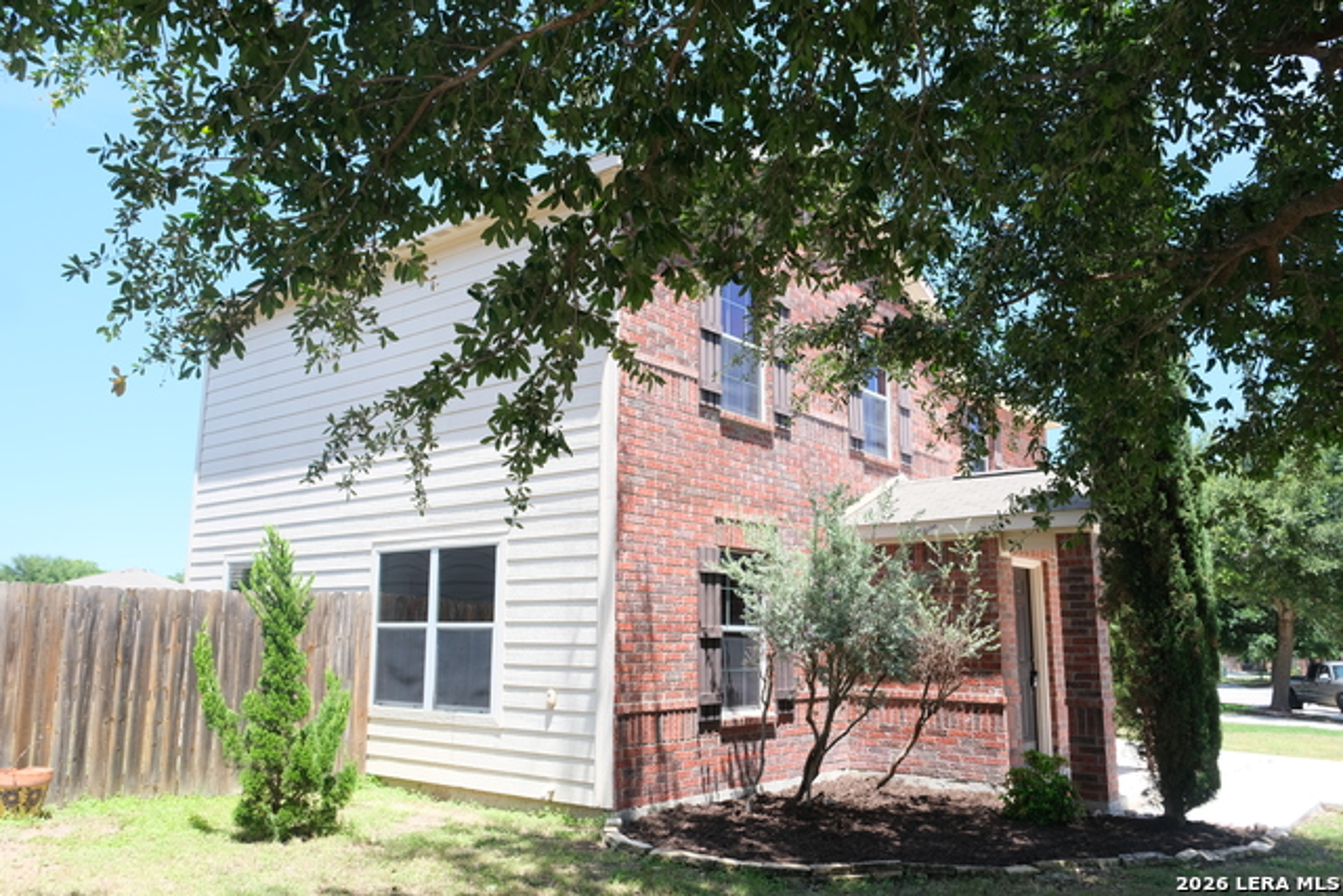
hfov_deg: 67.4
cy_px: 448
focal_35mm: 27
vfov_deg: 48.0
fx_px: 1007
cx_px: 672
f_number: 5.6
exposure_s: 1/210
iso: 320
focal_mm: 18
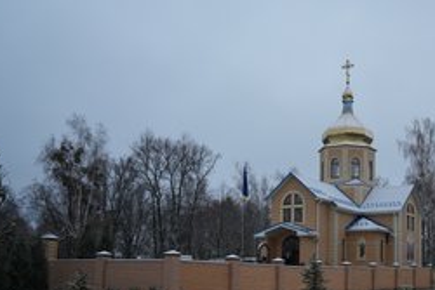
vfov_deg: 27.9
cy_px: 199
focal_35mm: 48
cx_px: 324
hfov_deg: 40.0
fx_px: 580
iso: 160
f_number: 2.8
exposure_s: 1/100
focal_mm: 30
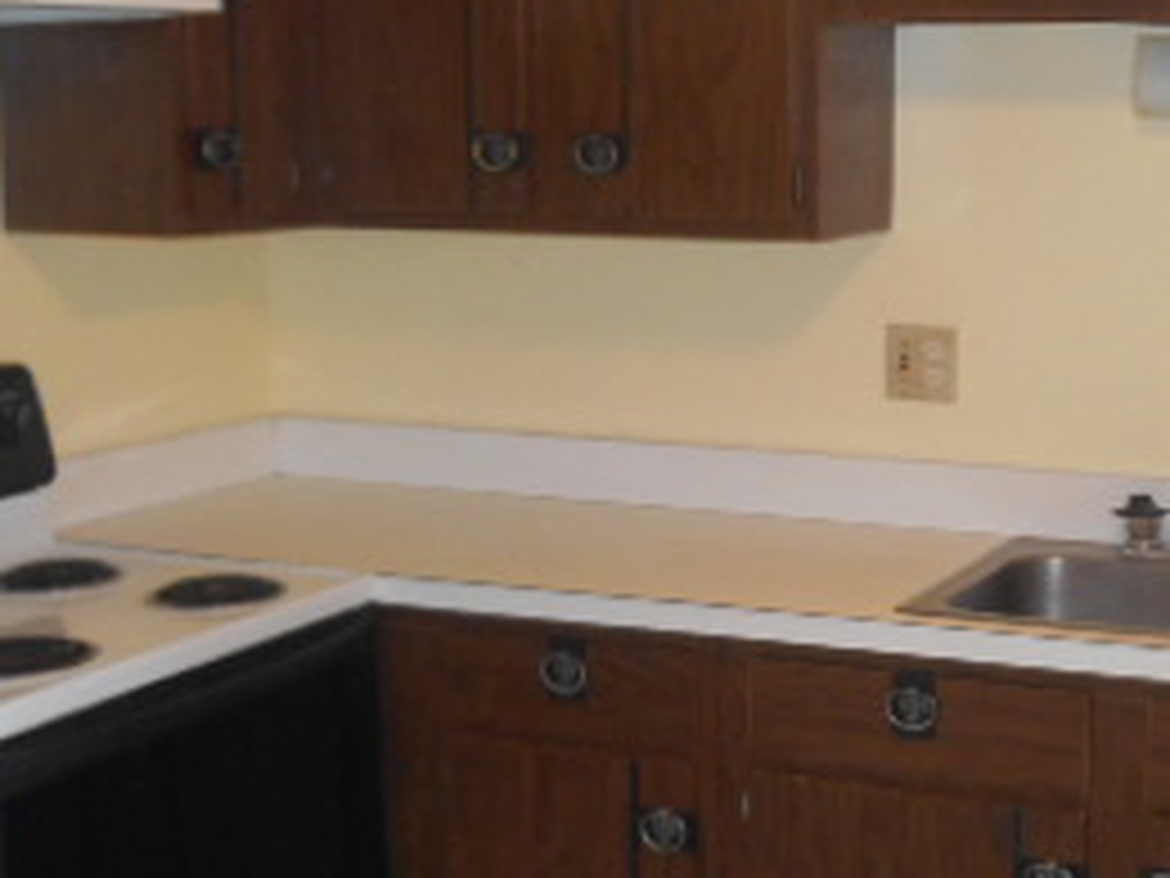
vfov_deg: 22.9
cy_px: 518
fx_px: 2163
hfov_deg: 29.9
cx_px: 828
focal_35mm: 64
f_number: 3.4
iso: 200
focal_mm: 4.7
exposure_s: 1/25
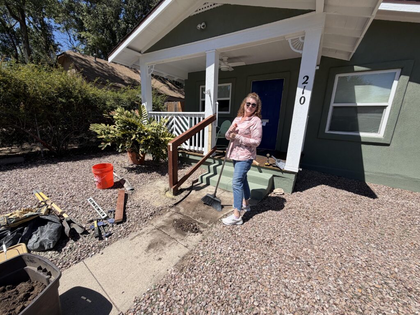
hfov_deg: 102.1
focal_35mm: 14
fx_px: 170
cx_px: 210
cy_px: 158
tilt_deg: -12.9
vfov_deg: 85.7
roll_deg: -2.2
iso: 25
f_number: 2.2
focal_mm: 2.22
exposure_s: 1/770
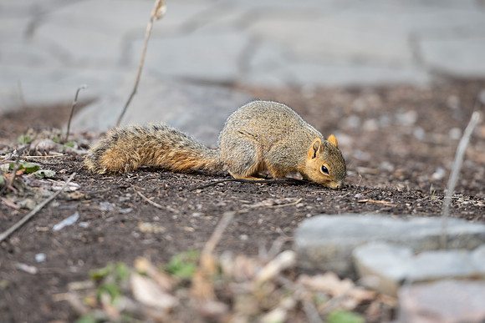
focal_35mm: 239
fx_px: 3224
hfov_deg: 8.6
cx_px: 254
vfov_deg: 5.7
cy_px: 145
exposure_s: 1/640
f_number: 2.8
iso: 125
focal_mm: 200
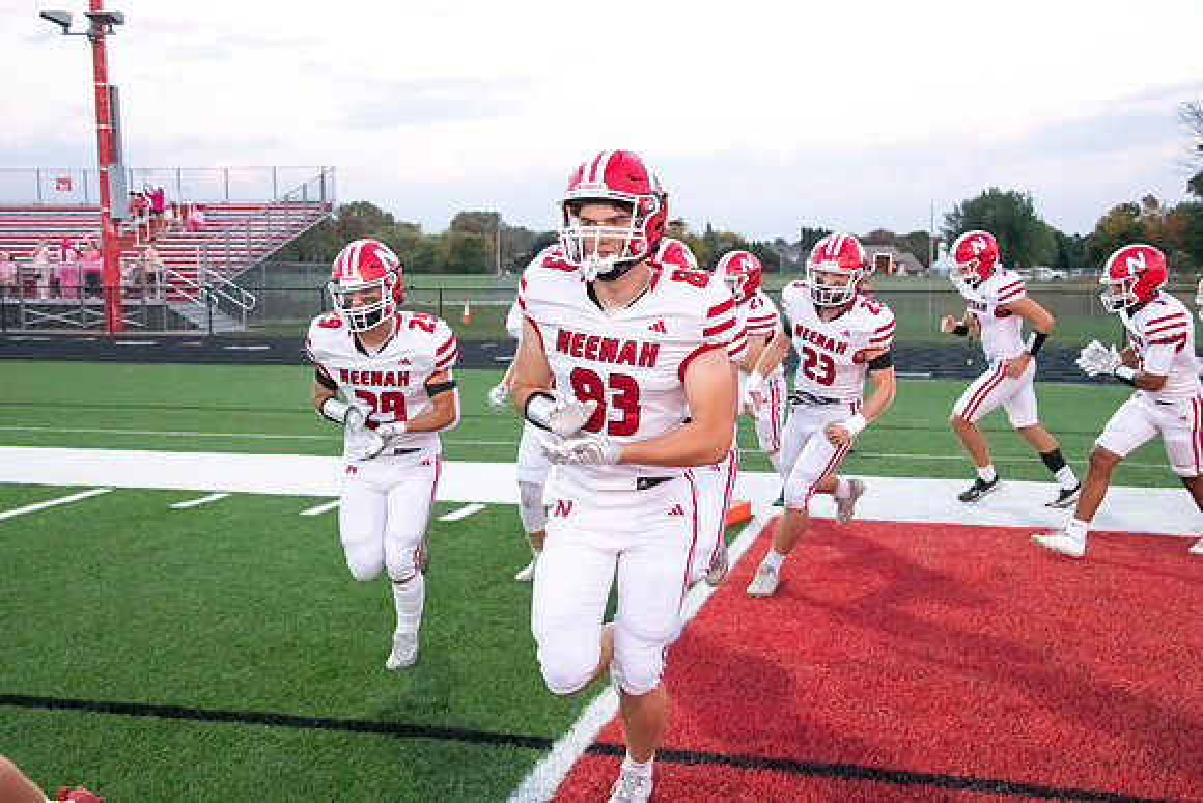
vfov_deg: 31.9
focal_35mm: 42
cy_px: 402
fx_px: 1404
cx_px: 602
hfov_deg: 46.4
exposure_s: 1/800
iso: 10000
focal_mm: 42
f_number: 7.1
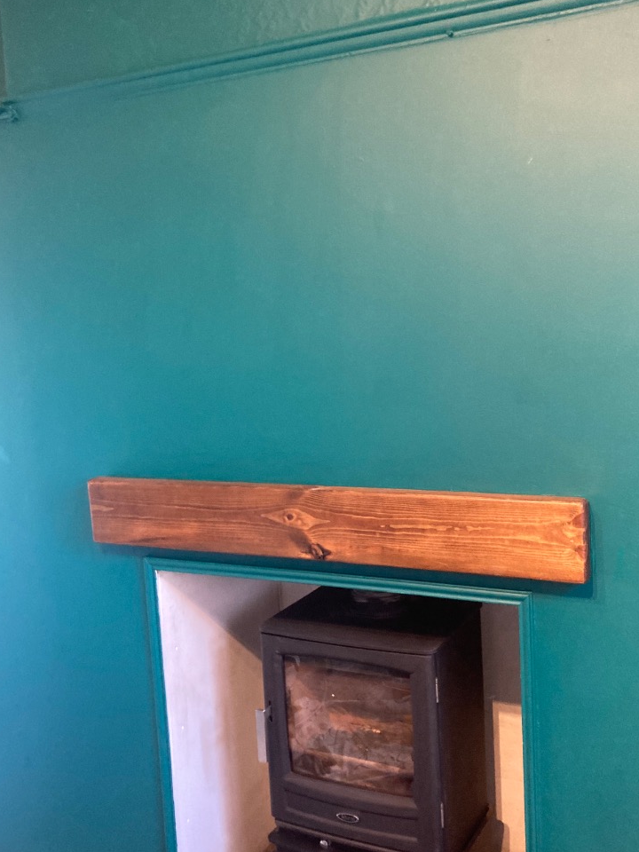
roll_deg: +2.5
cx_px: 388
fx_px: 861
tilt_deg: -7.0
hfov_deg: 40.5
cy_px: 392
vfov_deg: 52.6
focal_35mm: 35
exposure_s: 1/25
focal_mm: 3.99
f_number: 1.8
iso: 400
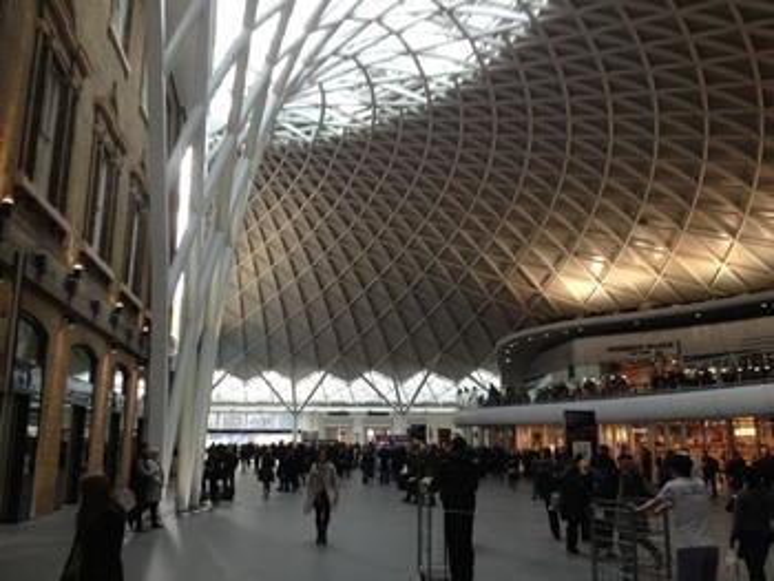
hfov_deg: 52.6
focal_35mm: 35
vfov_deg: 40.7
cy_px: 290
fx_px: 783
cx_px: 387
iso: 64
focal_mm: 4.28
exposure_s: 1/60
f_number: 2.4
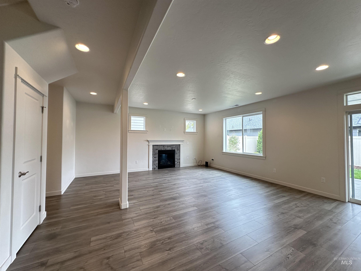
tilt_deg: +1.2
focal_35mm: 14
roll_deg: -0.3
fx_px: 146
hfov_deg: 102.1
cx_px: 180
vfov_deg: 85.7
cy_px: 136
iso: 200
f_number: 2.2
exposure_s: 1/120
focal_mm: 2.22
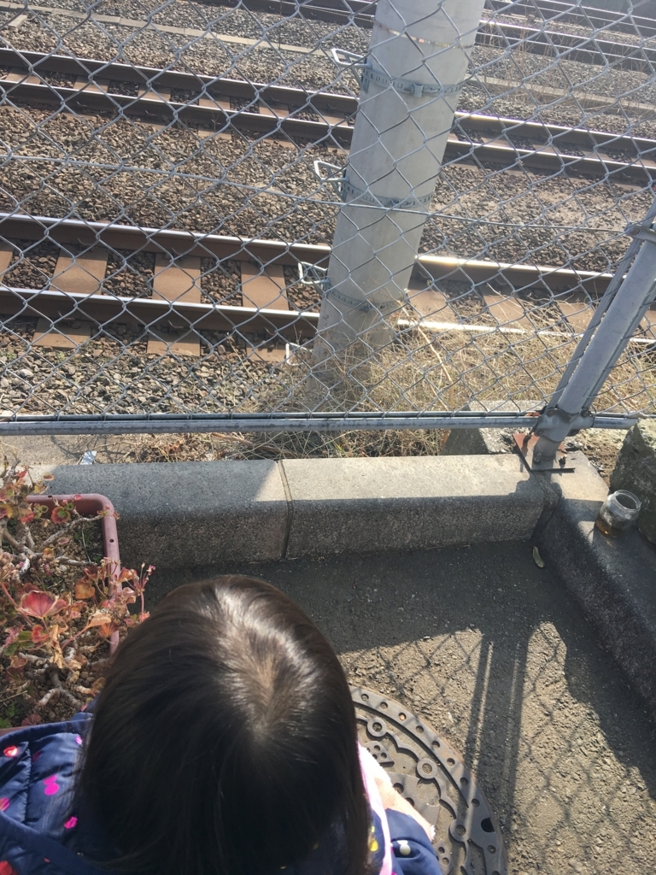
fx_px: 733
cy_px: 438
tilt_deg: -40.7
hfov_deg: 48.2
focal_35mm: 29
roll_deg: -11.5
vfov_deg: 61.7
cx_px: 328
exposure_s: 1/569
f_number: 2.2
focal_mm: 4.15
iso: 25
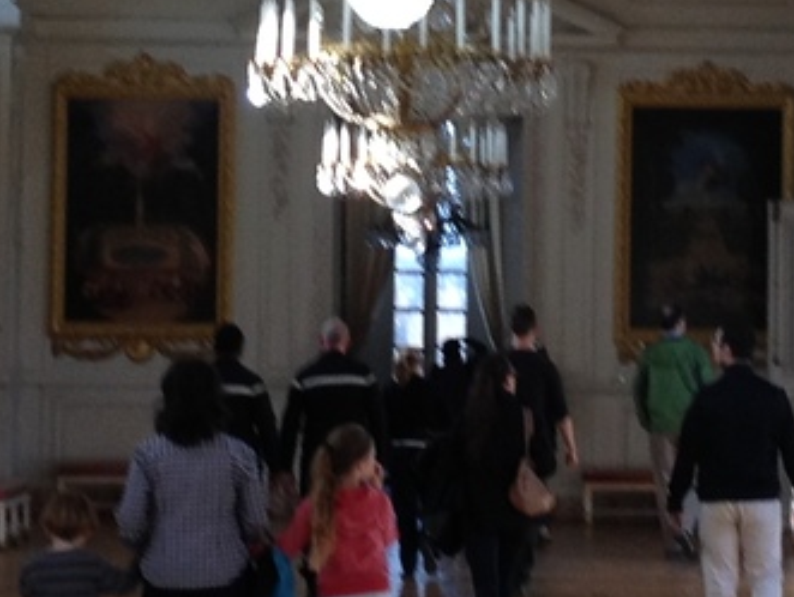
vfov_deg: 8.8
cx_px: 480
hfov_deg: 11.7
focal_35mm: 169
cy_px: 105
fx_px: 3881
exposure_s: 1/40
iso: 50
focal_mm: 4.28
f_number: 2.4
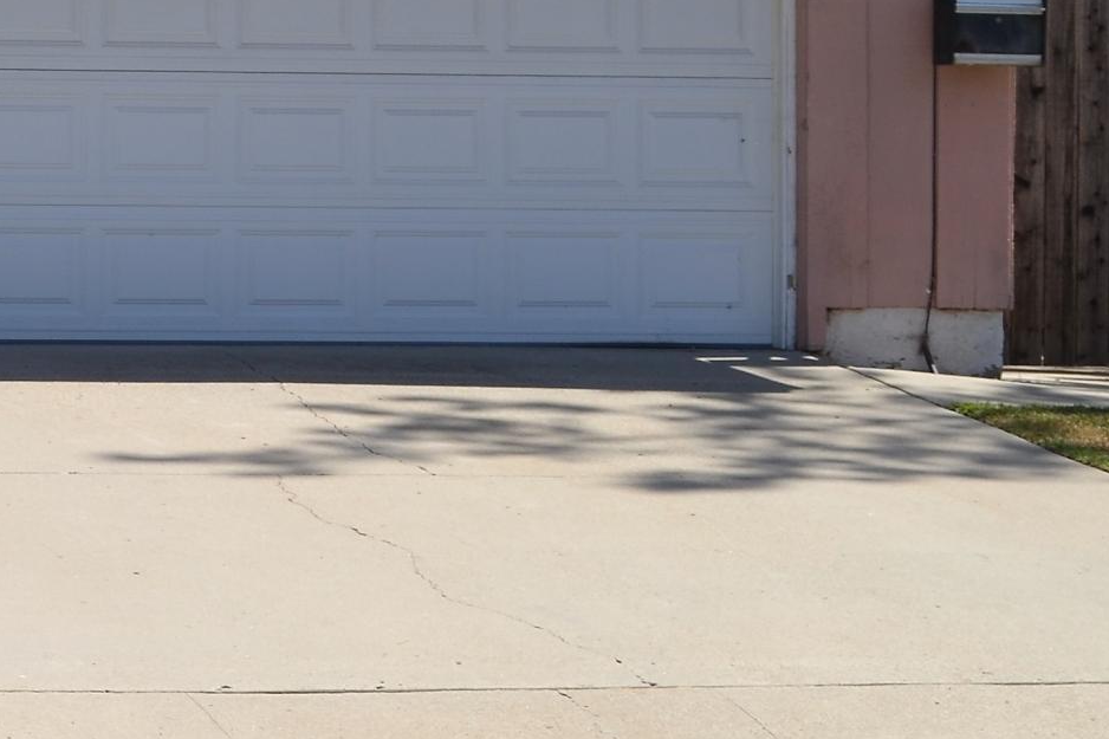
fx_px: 4435
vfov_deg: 9.4
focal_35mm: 144
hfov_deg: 13.6
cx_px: -445
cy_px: -111
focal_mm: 30
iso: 100
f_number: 7.1
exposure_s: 1/200
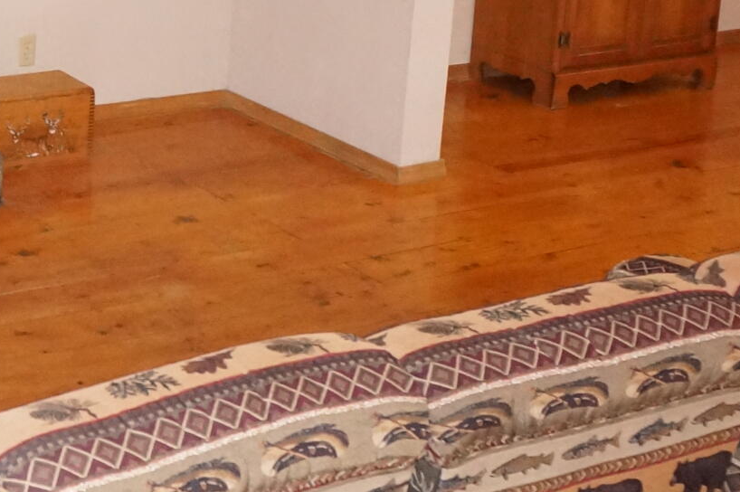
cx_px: -220
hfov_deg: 21.0
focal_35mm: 88
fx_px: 1807
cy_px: -68
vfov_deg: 15.1
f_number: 4.5
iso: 3200
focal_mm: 16
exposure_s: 1/80
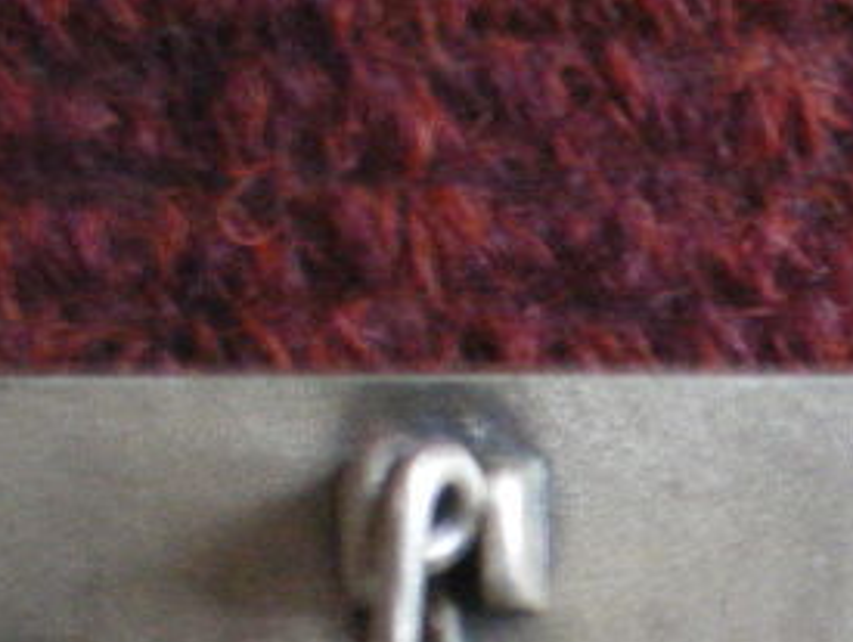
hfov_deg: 13.5
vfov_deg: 10.3
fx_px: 3405
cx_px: 1272
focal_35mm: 138
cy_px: 1061
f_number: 3.1
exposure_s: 1/4
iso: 400
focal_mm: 6.3
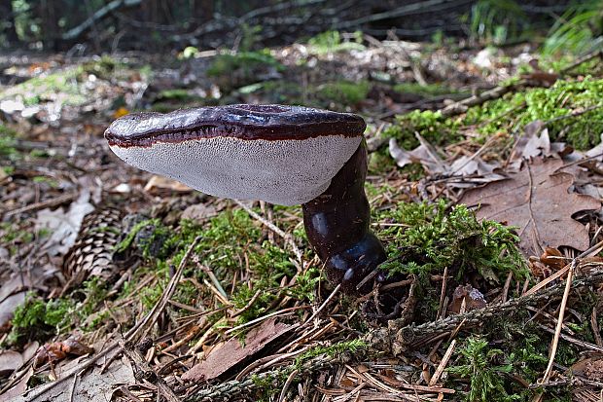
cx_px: 302
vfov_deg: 28.1
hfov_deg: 41.1
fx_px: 804
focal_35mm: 48
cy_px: 201
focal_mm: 32
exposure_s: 3
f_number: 20
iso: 100
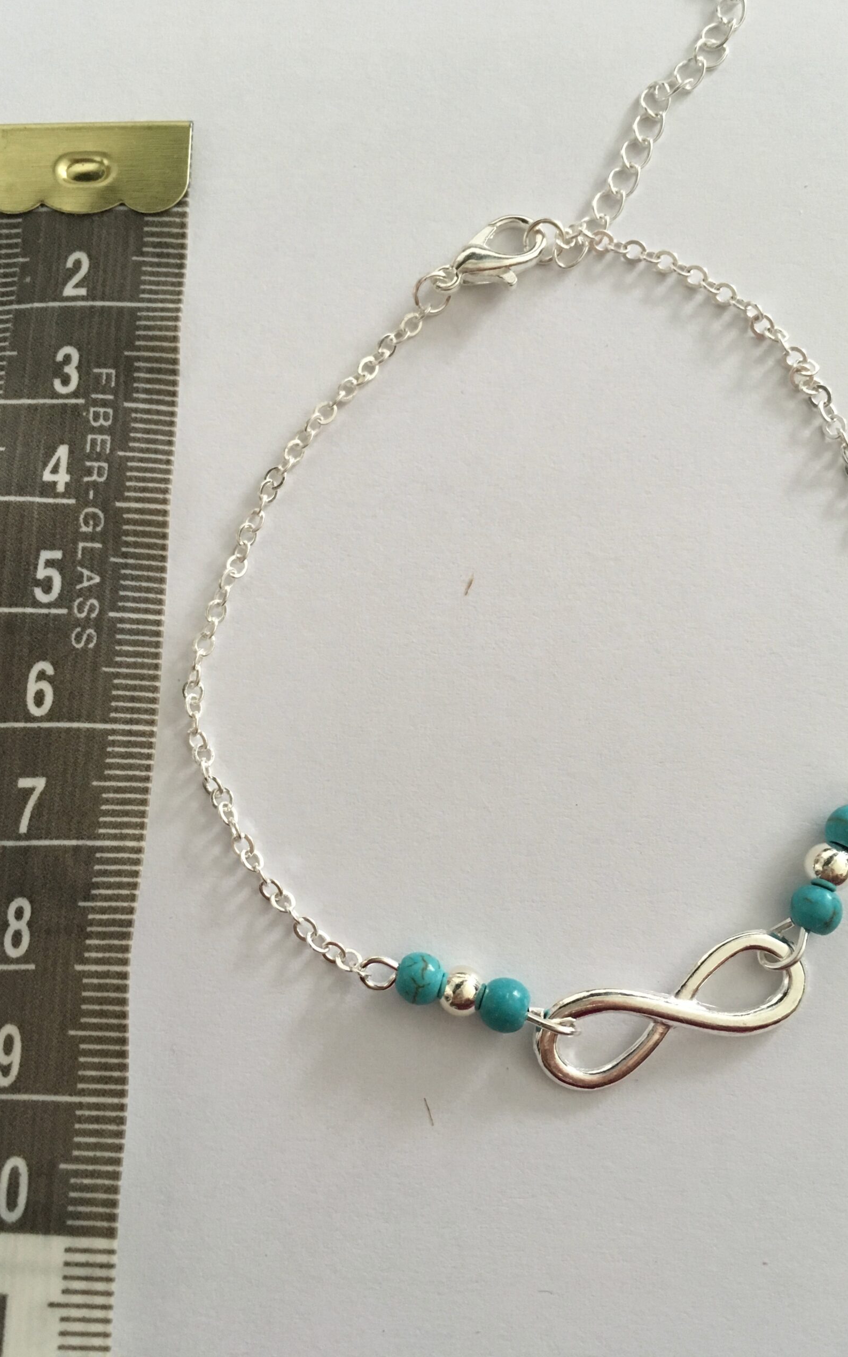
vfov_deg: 61.2
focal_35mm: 31
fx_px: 1146
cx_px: 417
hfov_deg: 40.6
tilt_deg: -78.8
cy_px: 673
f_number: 2.2
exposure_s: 1/33
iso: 160
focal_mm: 4.15
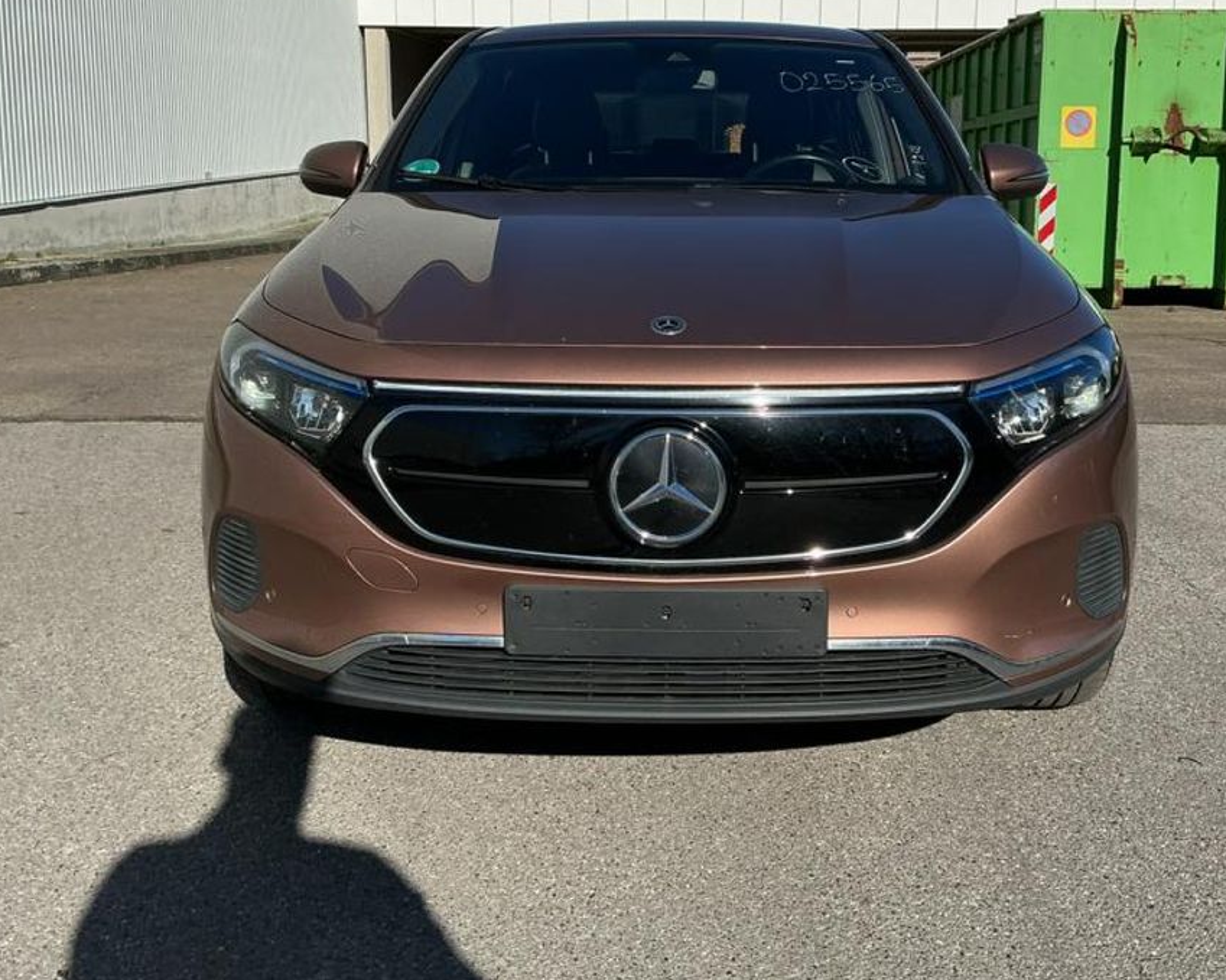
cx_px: 664
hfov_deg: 45.8
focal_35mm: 40
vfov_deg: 37.1
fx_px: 1451
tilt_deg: -9.8
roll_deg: -0.5
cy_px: 377
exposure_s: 1/2538
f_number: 1.8
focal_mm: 3
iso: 25
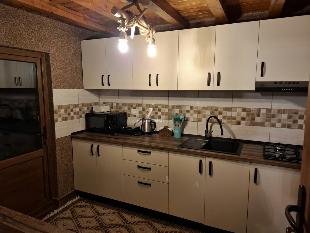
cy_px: 116
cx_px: 155
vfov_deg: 58.9
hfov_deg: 73.9
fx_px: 206
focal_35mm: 23
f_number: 1.8
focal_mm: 5.54
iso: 320
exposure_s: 1/100
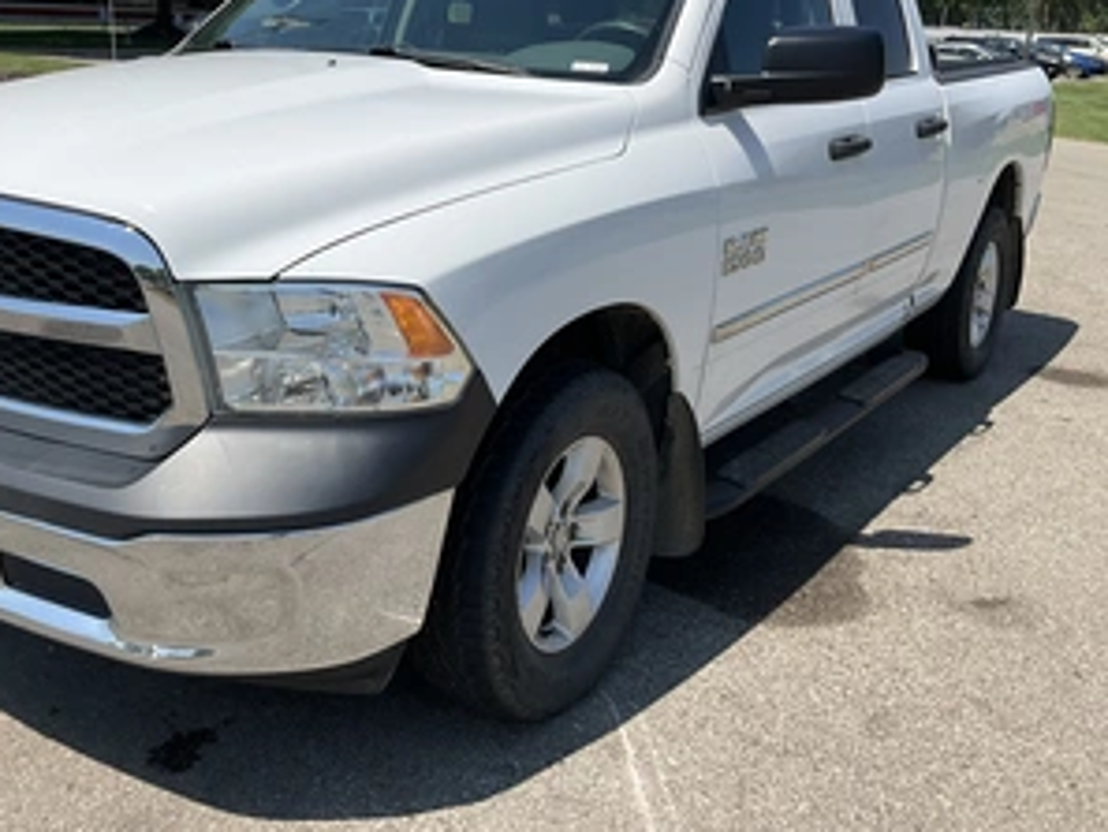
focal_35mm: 39
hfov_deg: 47.3
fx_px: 1249
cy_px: 306
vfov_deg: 36.6
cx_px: 395
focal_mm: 3
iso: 25
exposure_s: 1/2538
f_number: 1.8
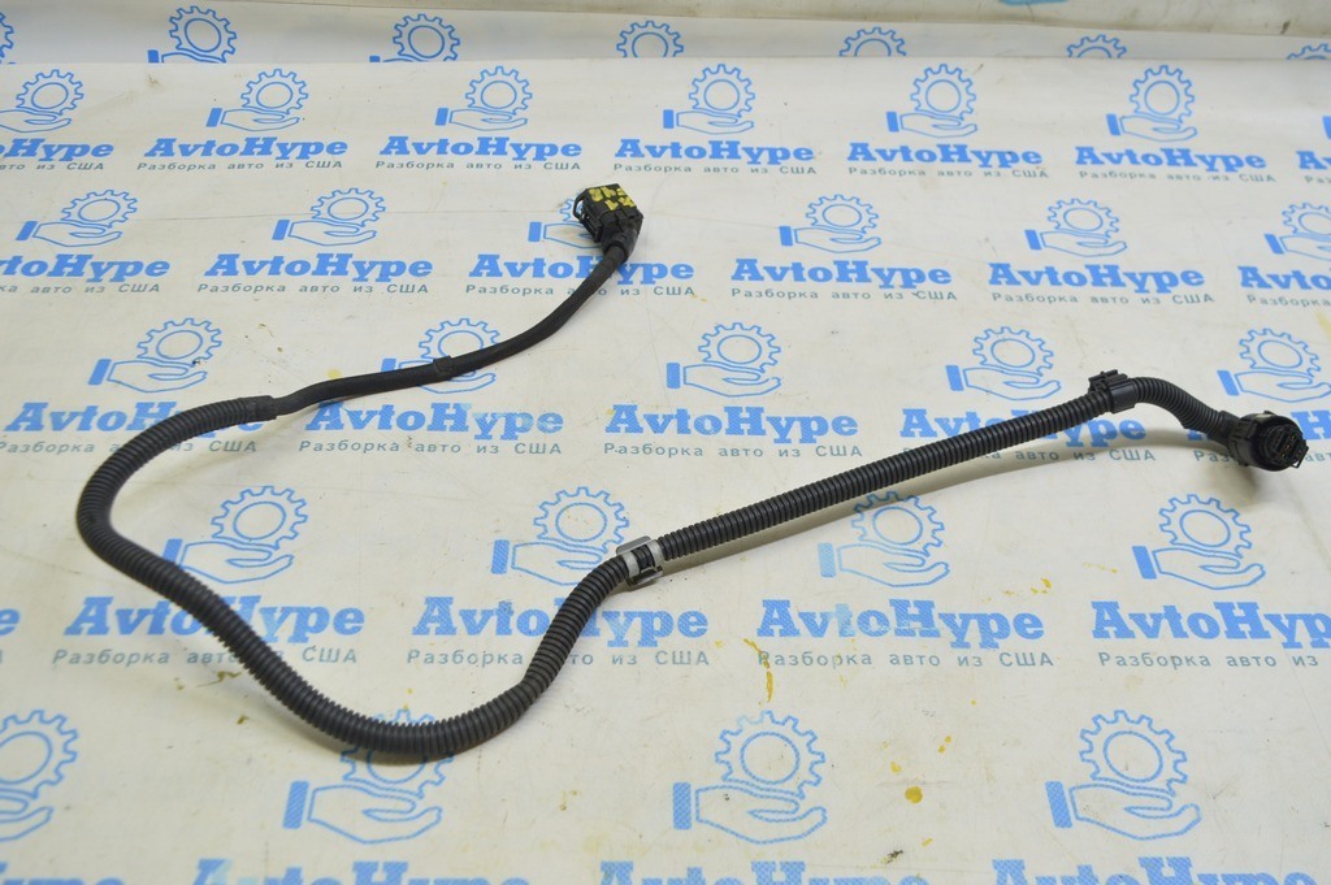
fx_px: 1330
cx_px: 666
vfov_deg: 36.8
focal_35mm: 36
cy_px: 442
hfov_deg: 53.2
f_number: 5.6
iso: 400
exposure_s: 1/25
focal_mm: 24
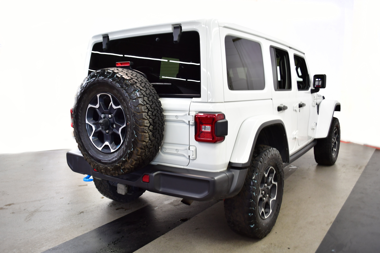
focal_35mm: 30
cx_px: 190
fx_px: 317
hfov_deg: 61.9
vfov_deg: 43.6
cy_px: 126
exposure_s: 1/40
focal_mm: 20
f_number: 4
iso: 450
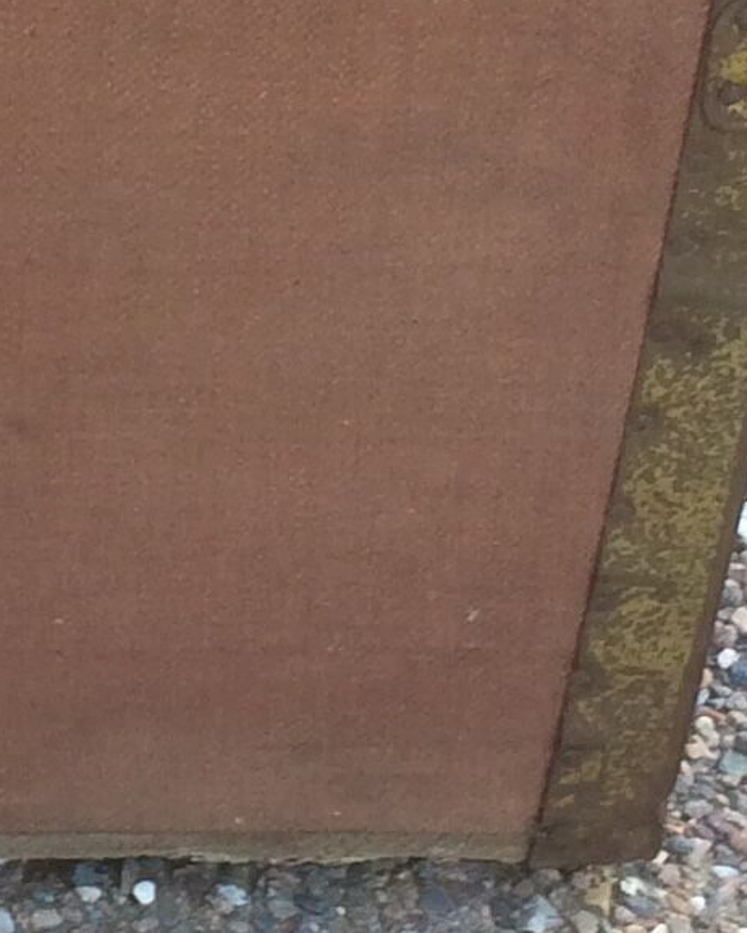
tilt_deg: -29.5
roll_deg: +0.5
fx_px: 4419
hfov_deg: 9.3
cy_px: -87
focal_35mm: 160
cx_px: -538
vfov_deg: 11.9
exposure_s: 1/50
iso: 50
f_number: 2.2
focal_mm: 4.15
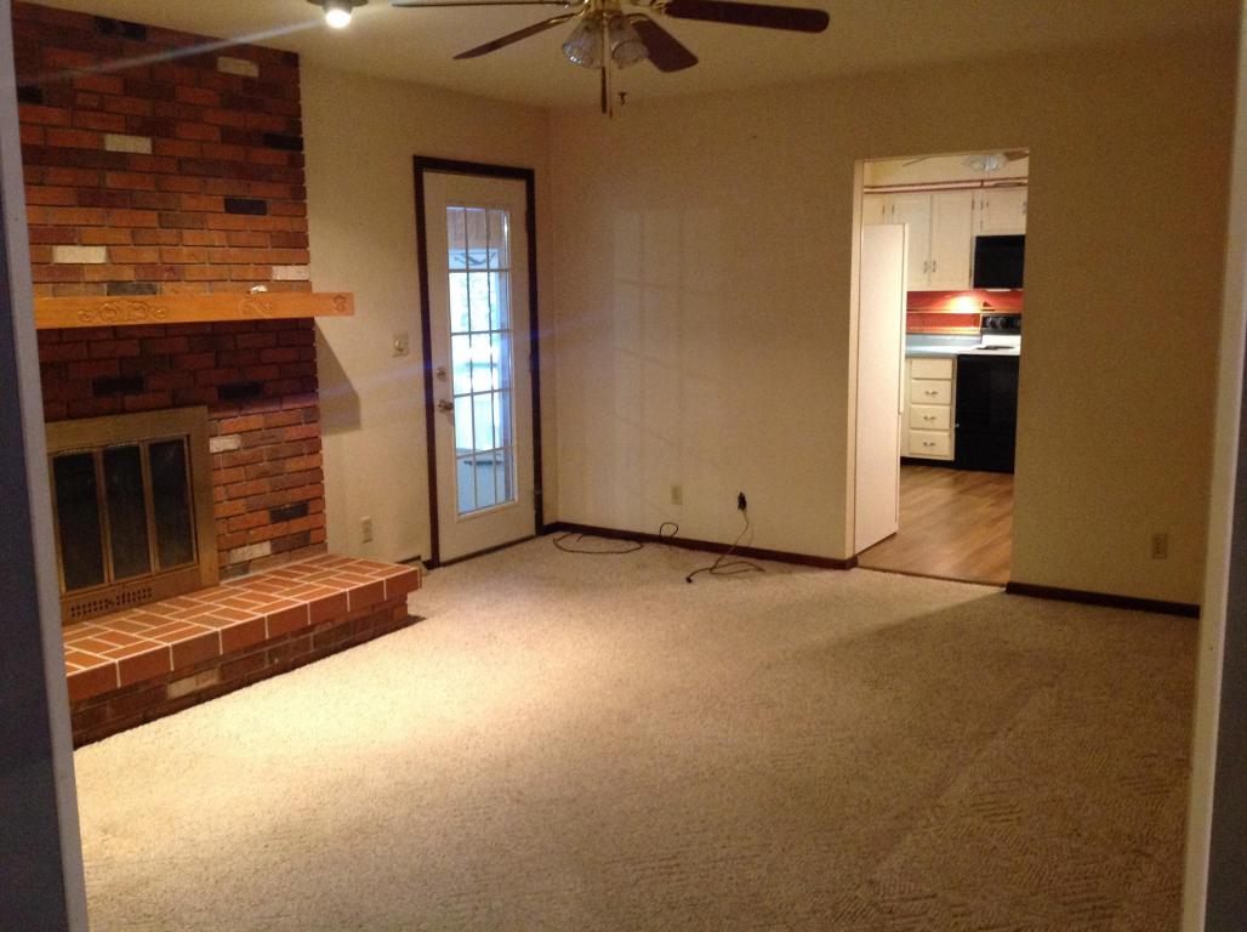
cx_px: 624
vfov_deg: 40.6
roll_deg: -0.4
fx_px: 1259
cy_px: 466
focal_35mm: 35
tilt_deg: -10.4
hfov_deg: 52.7
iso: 320
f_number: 2.4
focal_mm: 4.28
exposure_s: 1/15
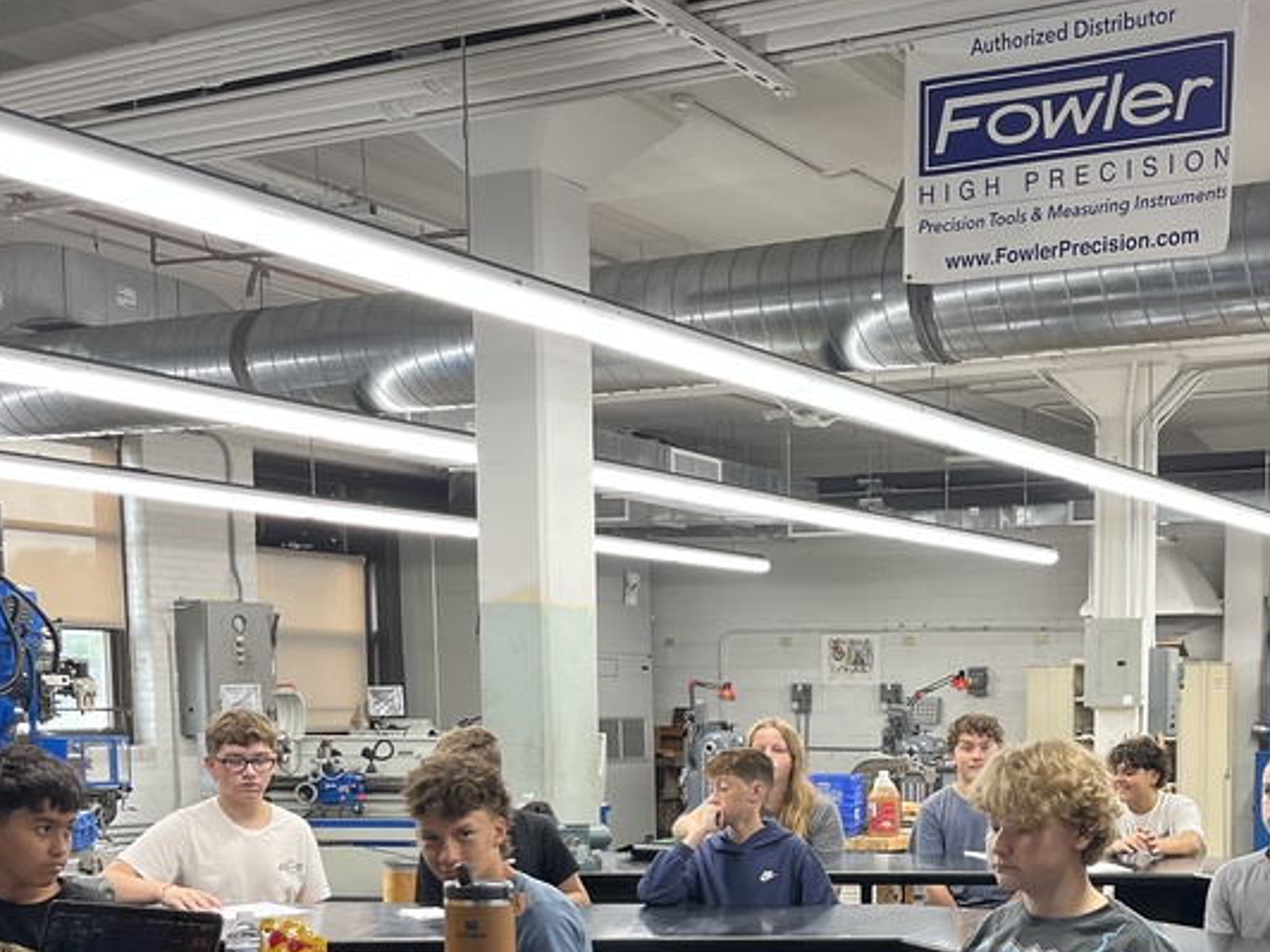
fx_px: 1834
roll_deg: -0.5
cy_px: 883
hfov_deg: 37.3
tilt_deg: -7.4
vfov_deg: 27.9
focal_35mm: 50
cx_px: 945
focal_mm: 5.1
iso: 125
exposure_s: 1/120
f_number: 1.6
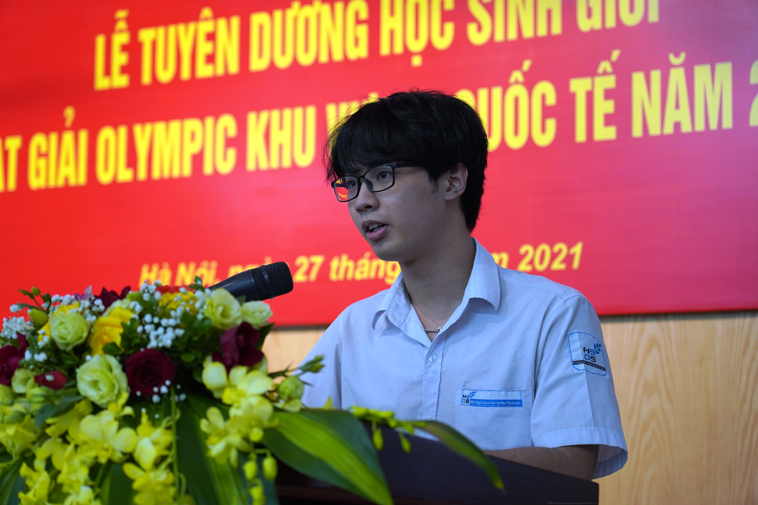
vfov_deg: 15.0
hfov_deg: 22.4
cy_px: 252
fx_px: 1916
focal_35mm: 91
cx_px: 379
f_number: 4
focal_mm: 91
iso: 800
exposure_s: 1/160
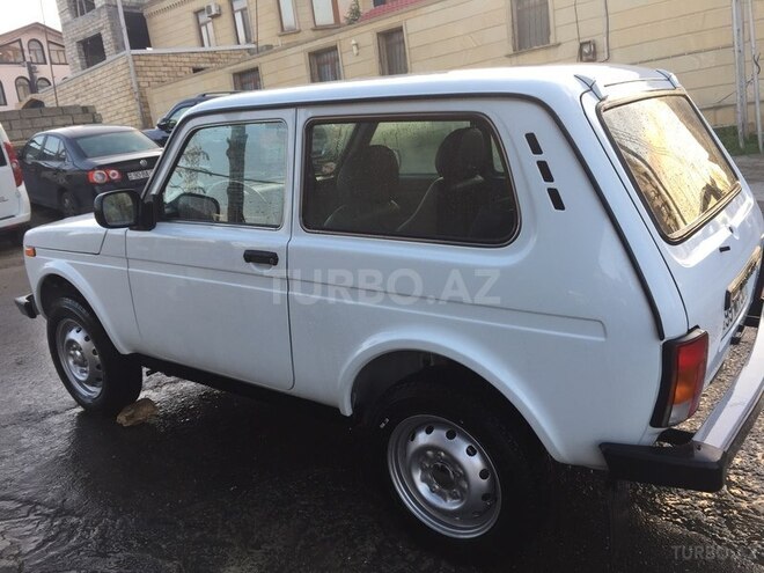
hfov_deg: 61.7
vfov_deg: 48.2
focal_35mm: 29
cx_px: 382
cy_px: 286
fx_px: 640
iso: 32
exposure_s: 1/129
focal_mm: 4.15
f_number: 2.2
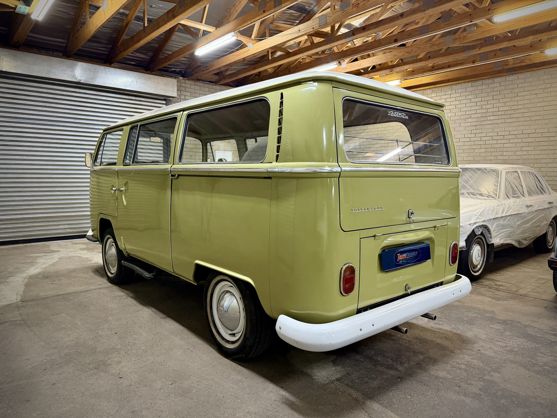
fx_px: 386
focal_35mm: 24
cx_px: 278
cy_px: 209
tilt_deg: -5.8
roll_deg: -0.4
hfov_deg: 71.6
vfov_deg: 56.8
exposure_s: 1/50
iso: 400
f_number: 1.78
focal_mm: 6.76
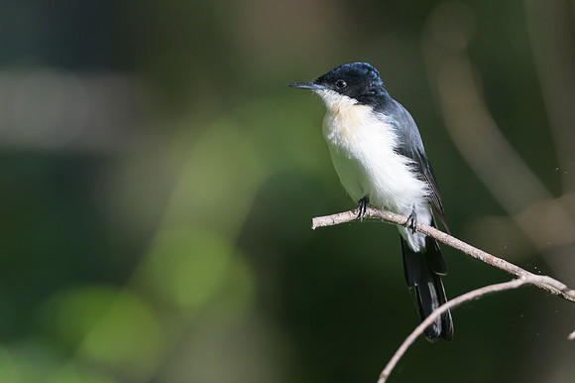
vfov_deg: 1.3
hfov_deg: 1.9
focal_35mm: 1070
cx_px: 265
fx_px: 17073
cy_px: 129
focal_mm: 500
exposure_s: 1/1000
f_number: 5.6
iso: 640
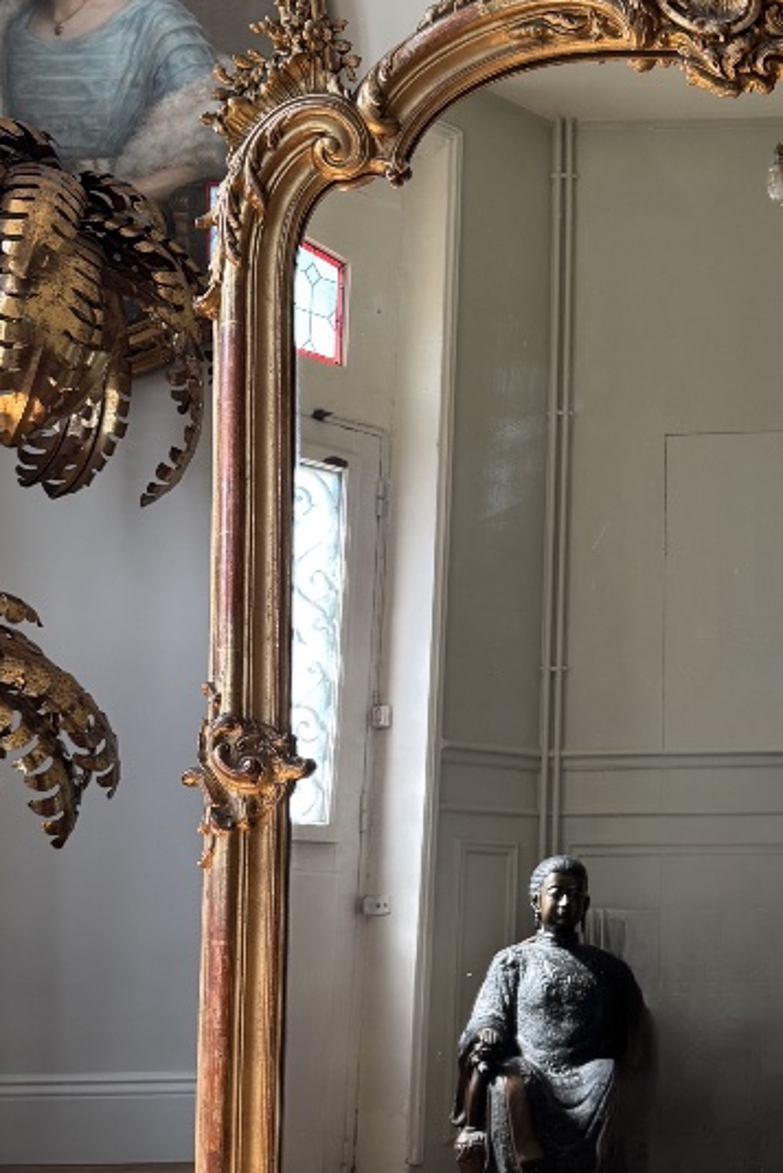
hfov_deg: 23.6
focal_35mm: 56
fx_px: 1826
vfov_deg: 35.6
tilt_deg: +2.7
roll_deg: +0.8
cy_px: 577
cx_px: 702
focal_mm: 6.76
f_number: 1.78
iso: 100
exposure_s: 1/121
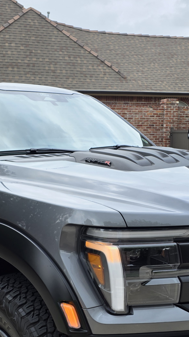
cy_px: 225
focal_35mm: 48
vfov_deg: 42.3
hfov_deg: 24.9
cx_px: 110
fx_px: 428
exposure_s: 1/1614
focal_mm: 6.3
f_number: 1.7
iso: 80
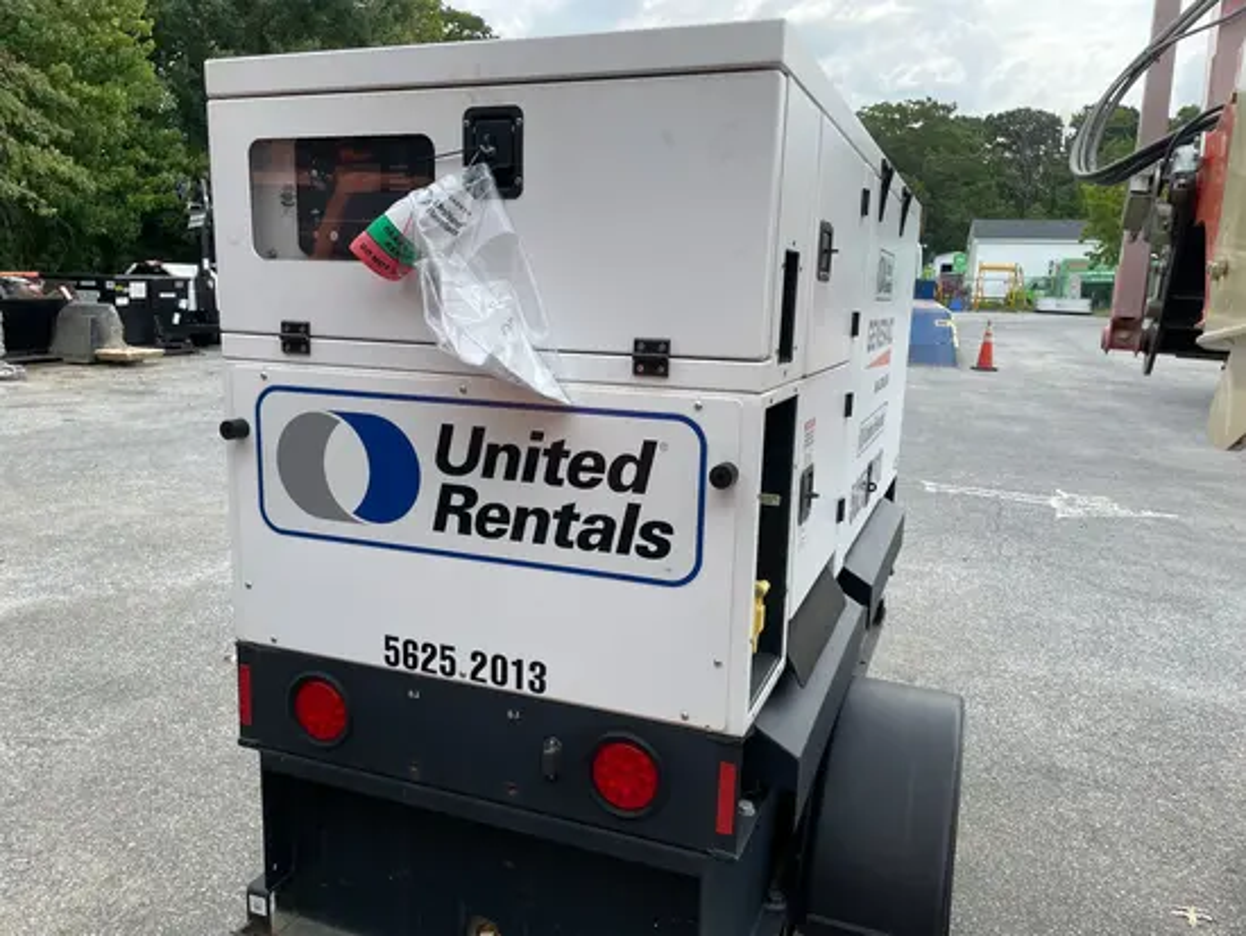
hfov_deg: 67.3
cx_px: 623
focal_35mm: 26
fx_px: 936
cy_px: 468
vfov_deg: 53.1
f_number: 1.6
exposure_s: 1/1171
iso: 32
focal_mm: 4.2
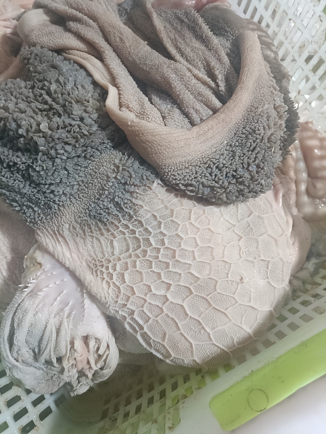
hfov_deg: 54.9
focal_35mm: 25
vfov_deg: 69.4
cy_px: 217
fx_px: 314
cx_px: 163
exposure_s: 1/50
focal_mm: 4.7
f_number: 1.7
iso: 2222
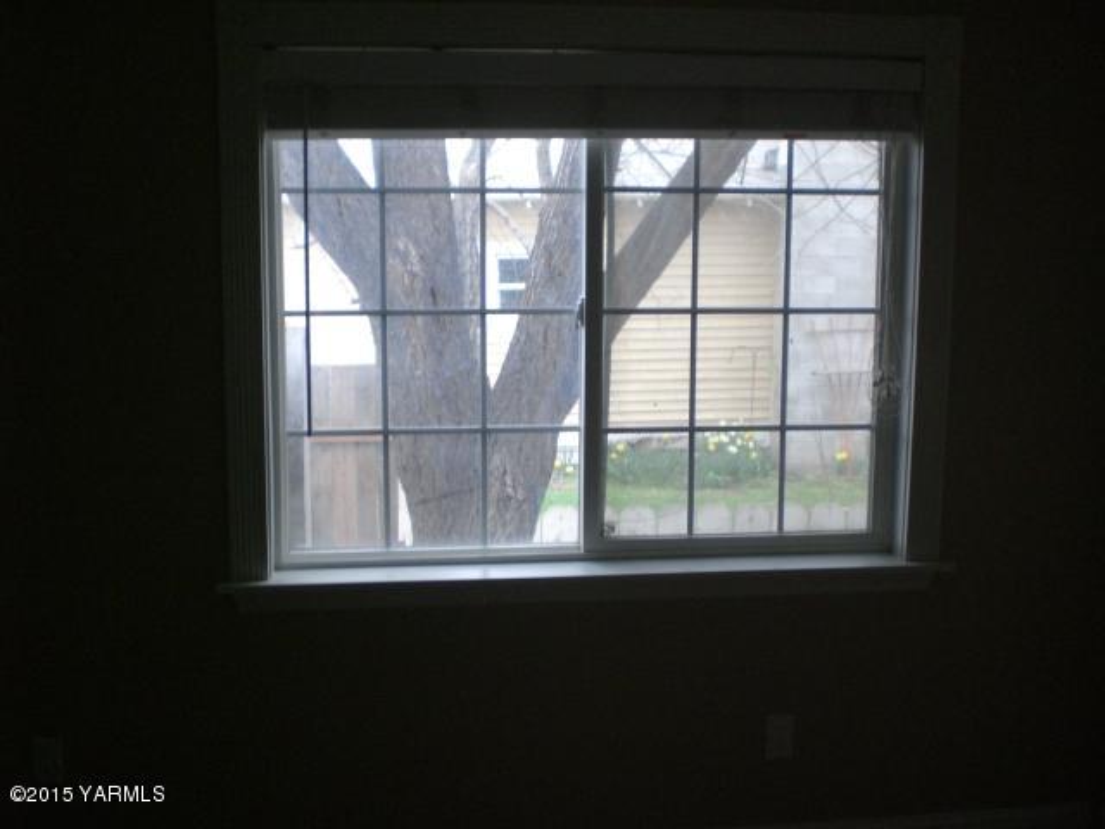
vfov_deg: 37.7
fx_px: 1213
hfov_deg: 49.0
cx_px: 552
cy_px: 414
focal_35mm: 38
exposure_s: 1/80
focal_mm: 6.3
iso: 200
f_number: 3.1
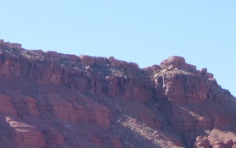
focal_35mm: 162
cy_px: 183
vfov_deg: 8.0
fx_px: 1043
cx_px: -19
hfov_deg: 12.7
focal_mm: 7.1
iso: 125
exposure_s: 1/500
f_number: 3.9
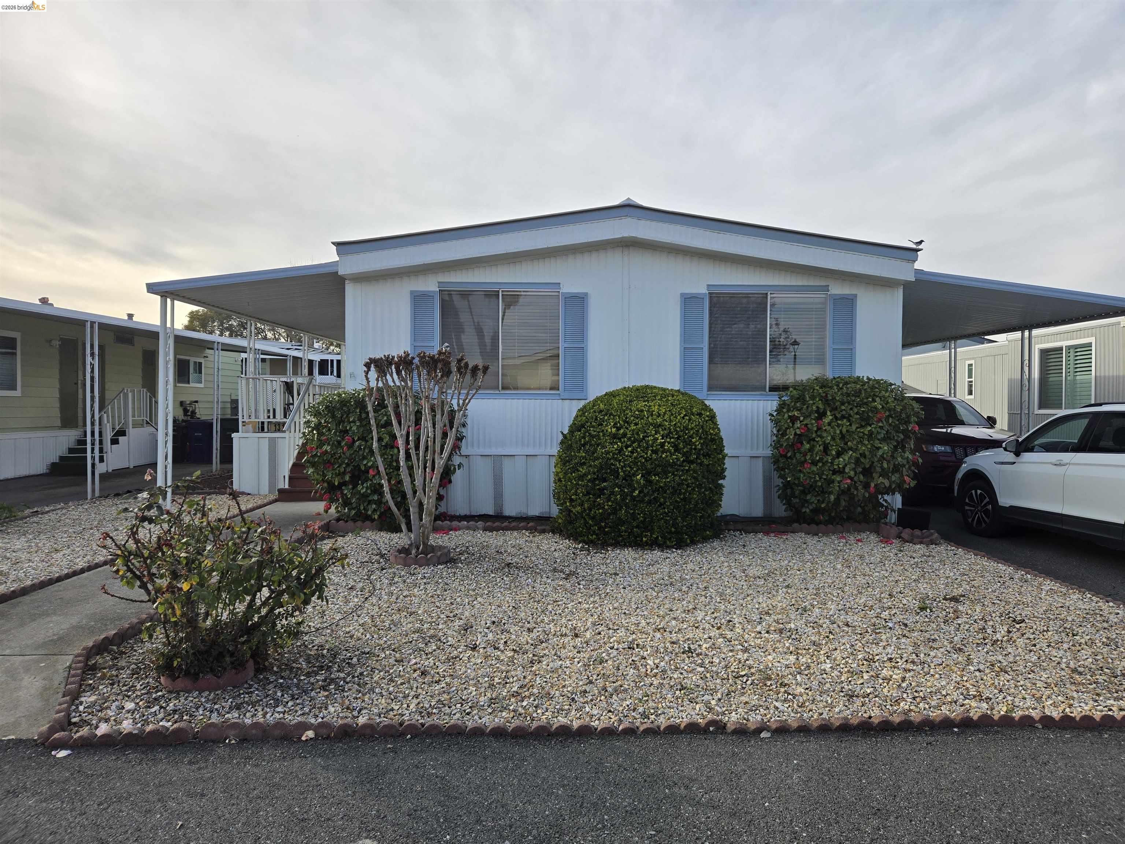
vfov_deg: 58.9
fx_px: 747
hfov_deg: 73.9
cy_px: 422
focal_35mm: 23
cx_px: 562
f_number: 1.8
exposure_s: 1/1372
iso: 25
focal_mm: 5.4
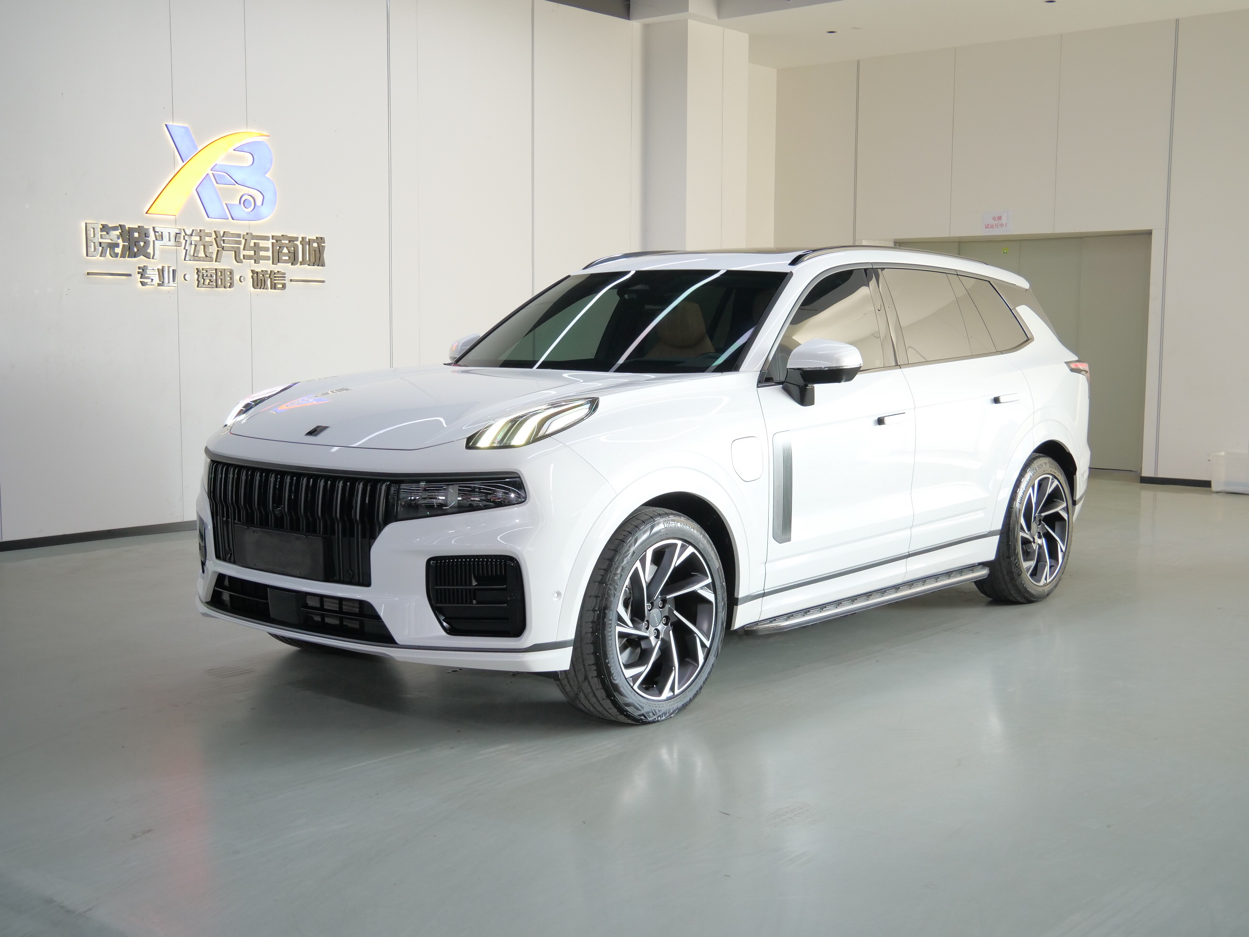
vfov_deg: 36.0
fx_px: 1443
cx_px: 624
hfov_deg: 46.8
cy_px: 468
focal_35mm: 40
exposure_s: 1/30
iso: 800
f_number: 4.1
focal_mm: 20
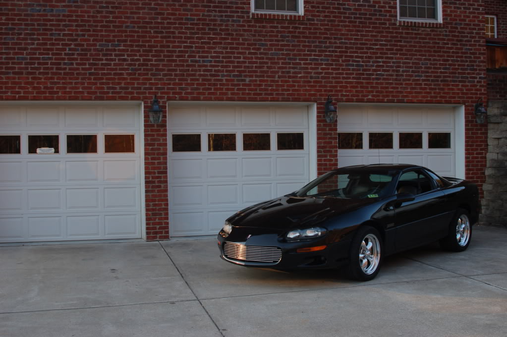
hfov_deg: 46.4
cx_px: 254
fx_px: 591
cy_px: 168
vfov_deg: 31.8
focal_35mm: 42
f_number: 8
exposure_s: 1/40
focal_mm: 28
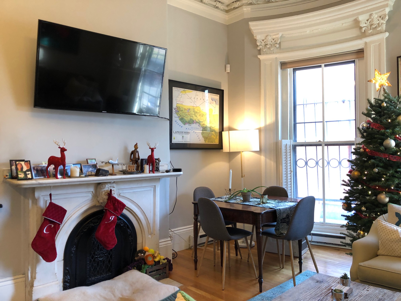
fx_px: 324
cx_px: 200
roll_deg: +0.8
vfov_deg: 49.7
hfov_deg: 63.4
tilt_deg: +1.4
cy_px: 150
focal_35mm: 28
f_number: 1.8
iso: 40
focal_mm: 4
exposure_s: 1/15
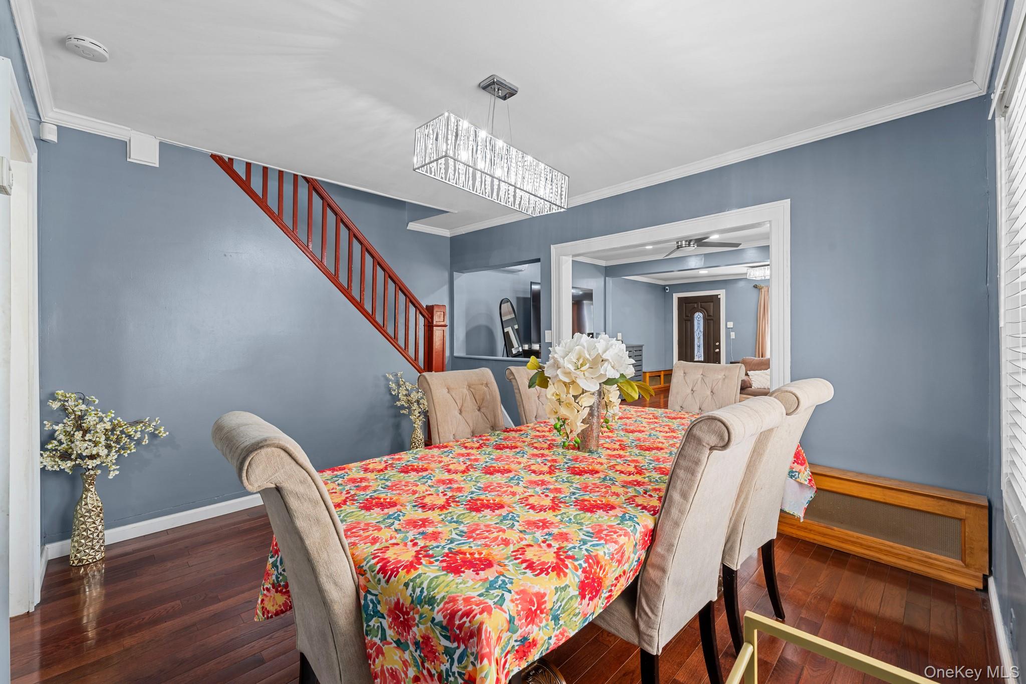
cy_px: 342
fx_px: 399
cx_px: 513
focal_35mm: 14
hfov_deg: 104.3
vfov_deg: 81.2
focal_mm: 14
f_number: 10
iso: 200
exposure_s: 1
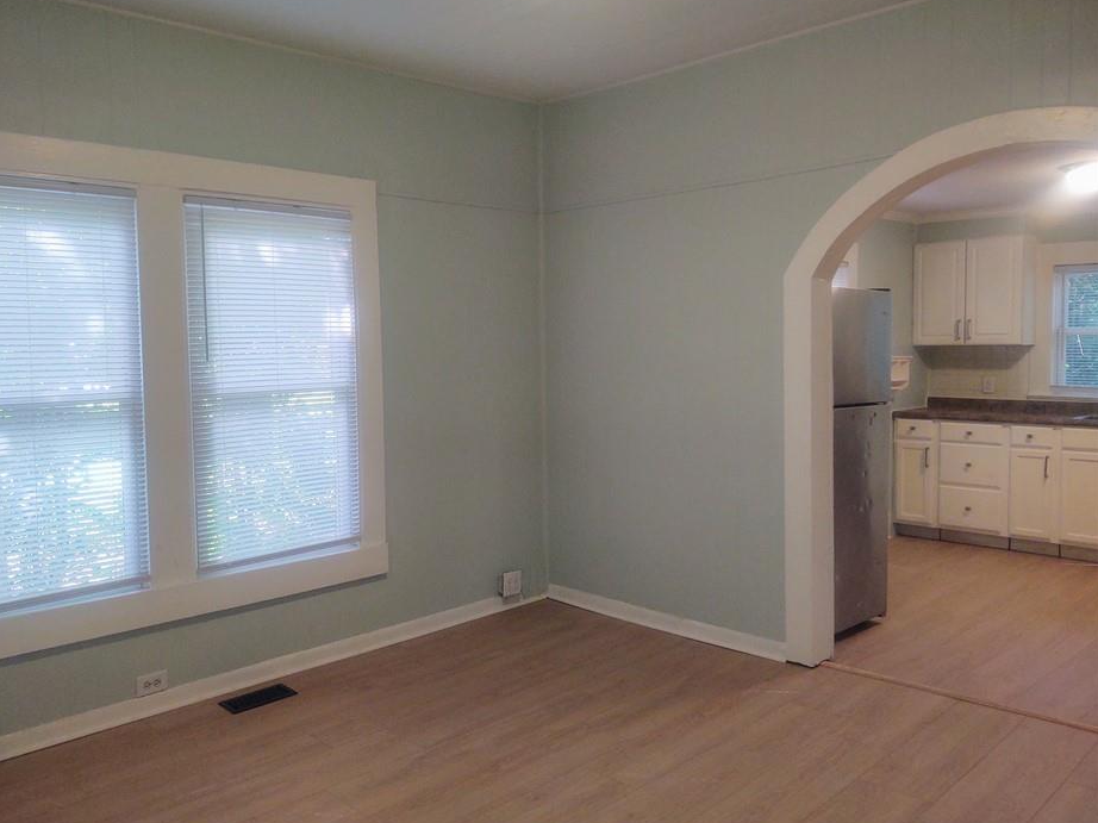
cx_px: 493
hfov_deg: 59.8
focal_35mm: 30
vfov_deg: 46.8
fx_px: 951
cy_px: 401
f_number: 1.7
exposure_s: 1/100
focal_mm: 4.75
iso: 172
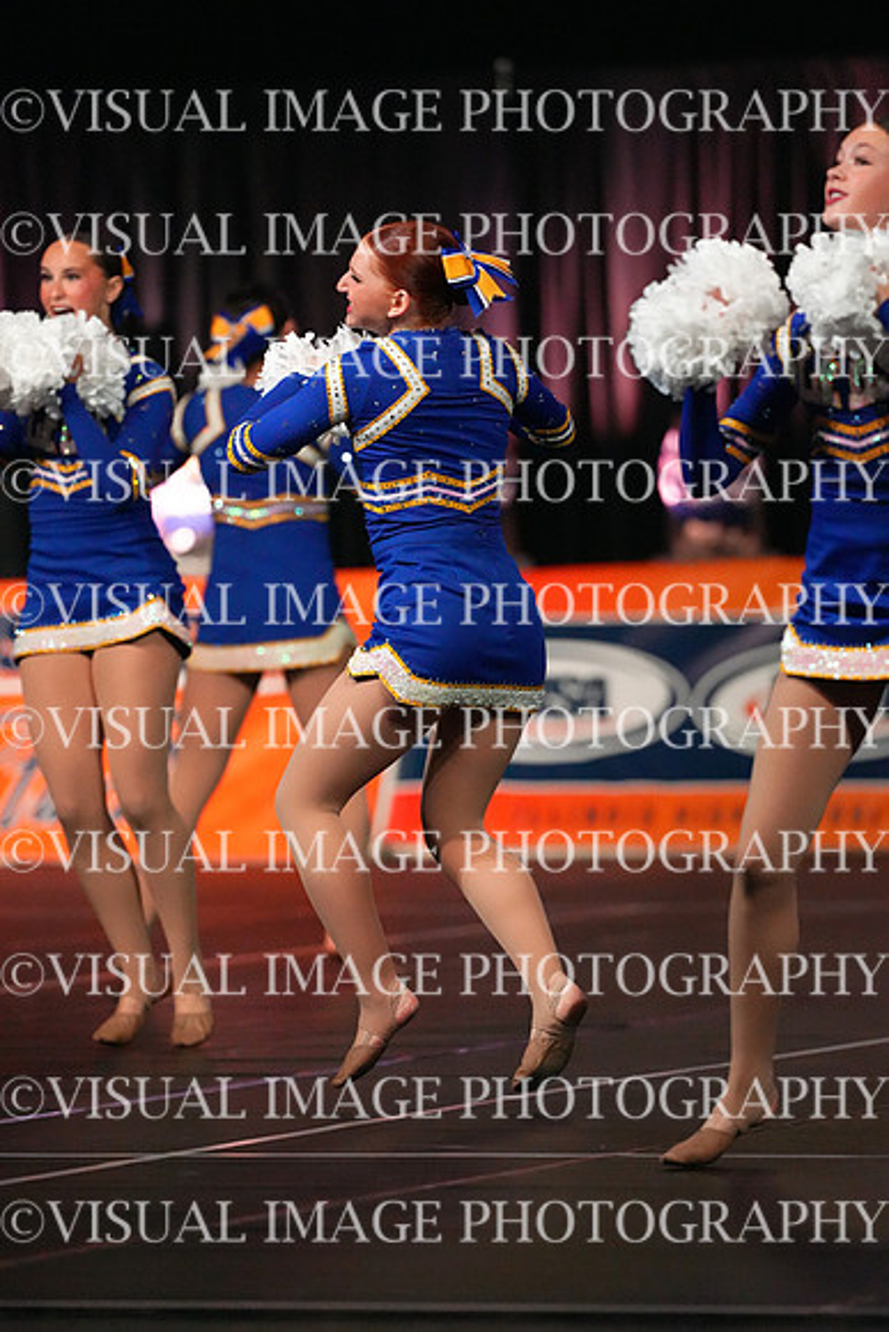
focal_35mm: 300
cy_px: 666
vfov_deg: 6.9
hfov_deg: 4.6
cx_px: 444
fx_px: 11105
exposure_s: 1/1250
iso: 16000
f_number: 3.5
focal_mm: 300
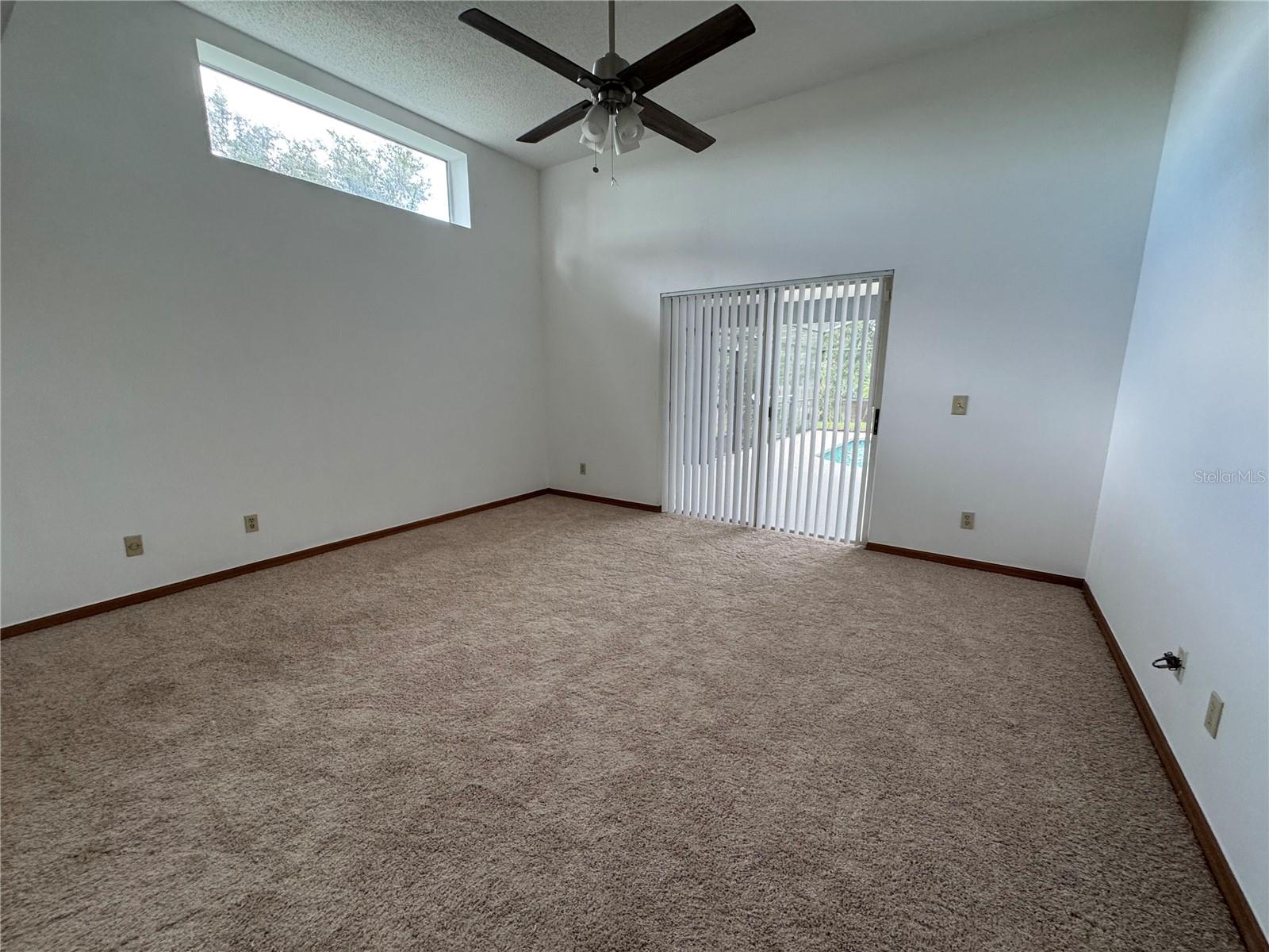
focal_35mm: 14
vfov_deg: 85.7
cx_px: 634
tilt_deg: -11.5
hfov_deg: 102.1
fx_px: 513
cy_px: 476
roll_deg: +0.5
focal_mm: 2.22
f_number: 2.2
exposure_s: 1/120
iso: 200
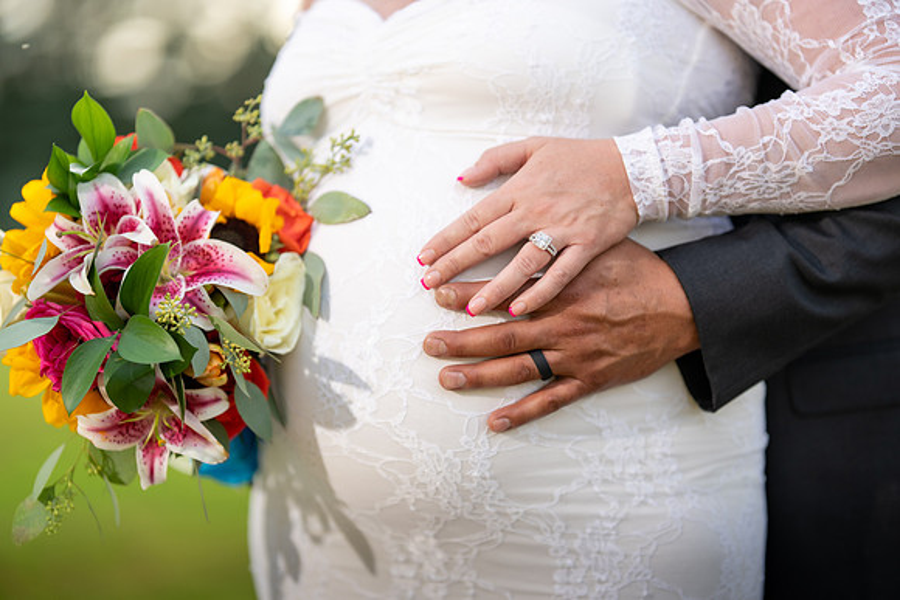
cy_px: 300
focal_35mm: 85
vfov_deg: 16.1
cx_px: 450
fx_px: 2125
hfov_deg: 23.9
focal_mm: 85
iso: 100
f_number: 1.4
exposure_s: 1/800
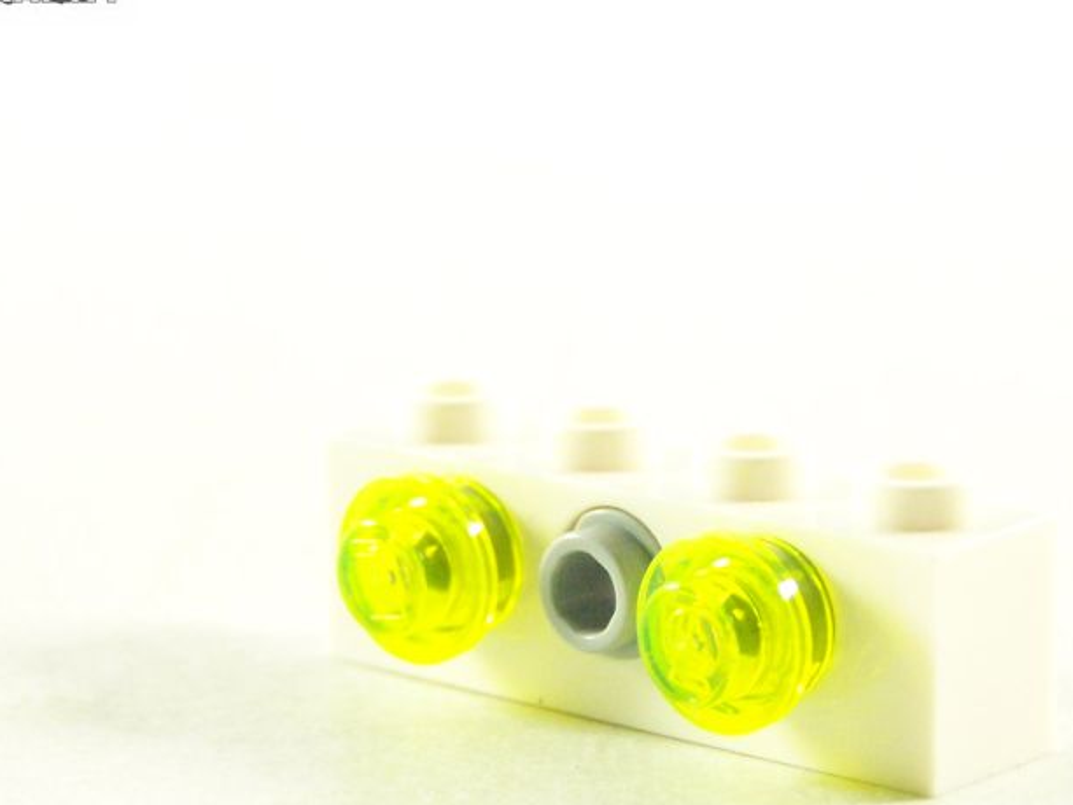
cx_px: 665
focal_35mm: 137
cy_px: 567
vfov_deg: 10.8
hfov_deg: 14.4
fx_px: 4247
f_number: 3.2
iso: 400
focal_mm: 13.7
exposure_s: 1/60
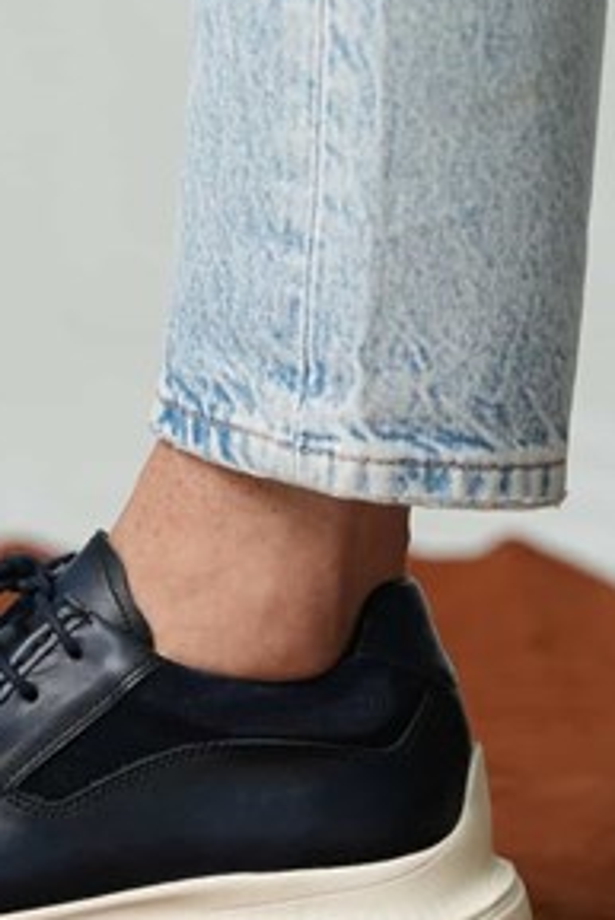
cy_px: 653
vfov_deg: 7.5
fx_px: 7063
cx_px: 57
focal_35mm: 276
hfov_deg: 5.0
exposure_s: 1/200
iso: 500
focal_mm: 133
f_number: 3.5
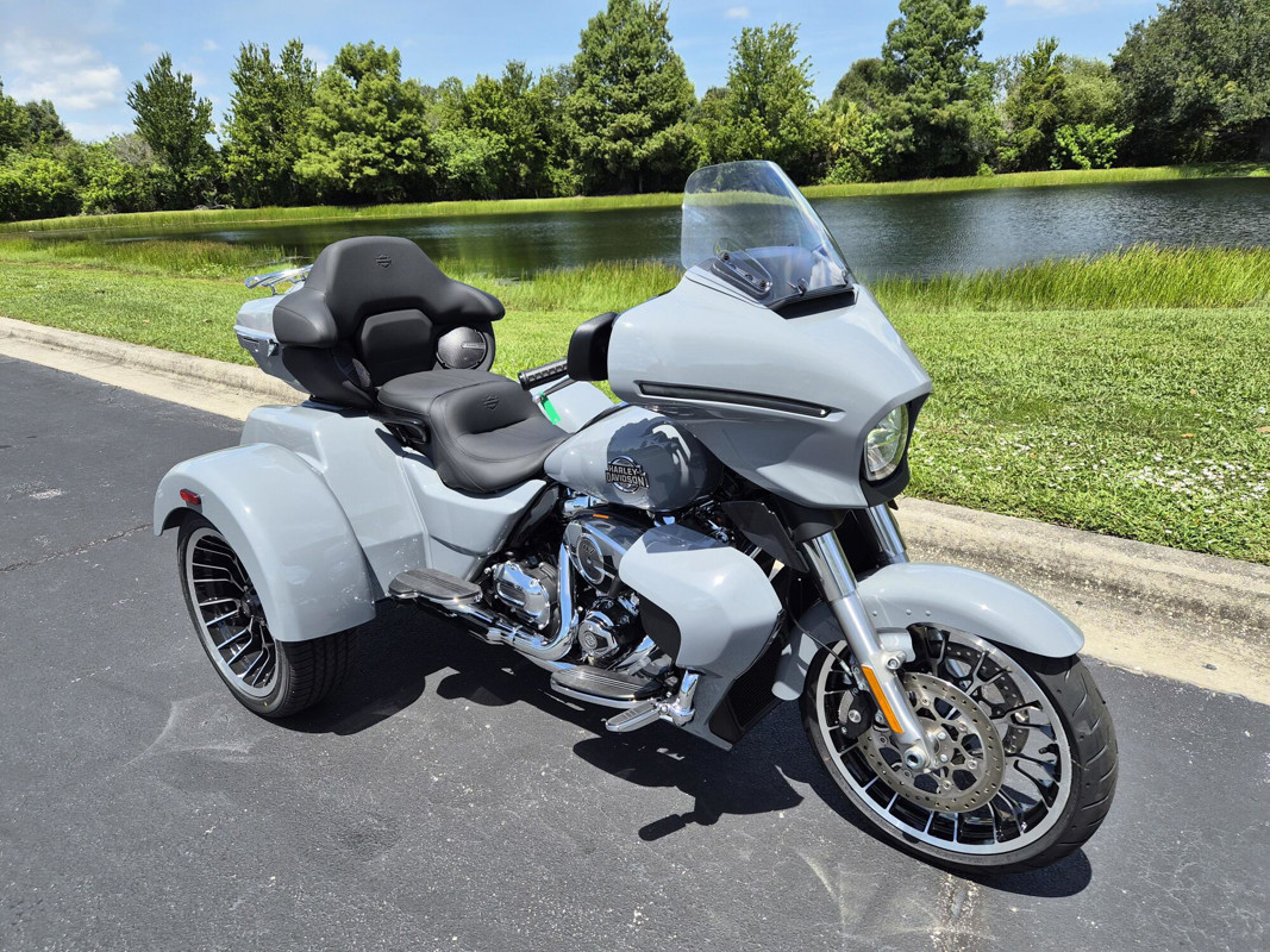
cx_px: 635
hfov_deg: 73.9
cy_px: 476
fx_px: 844
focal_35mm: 23
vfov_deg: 58.9
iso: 80
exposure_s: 1/3816
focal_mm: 5.4
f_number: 1.8
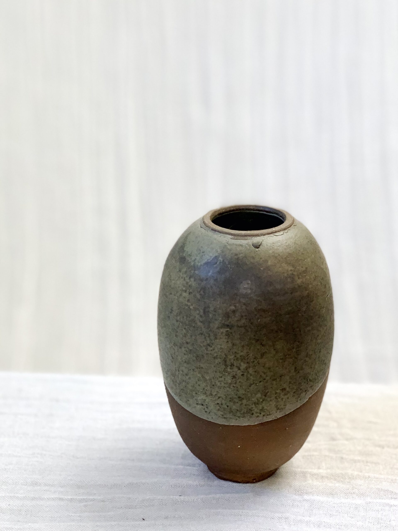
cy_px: 266
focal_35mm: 52
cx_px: 199
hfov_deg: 28.0
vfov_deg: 36.8
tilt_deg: -19.6
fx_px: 797
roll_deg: +3.8
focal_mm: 6
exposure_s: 1/122
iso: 40
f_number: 2.4
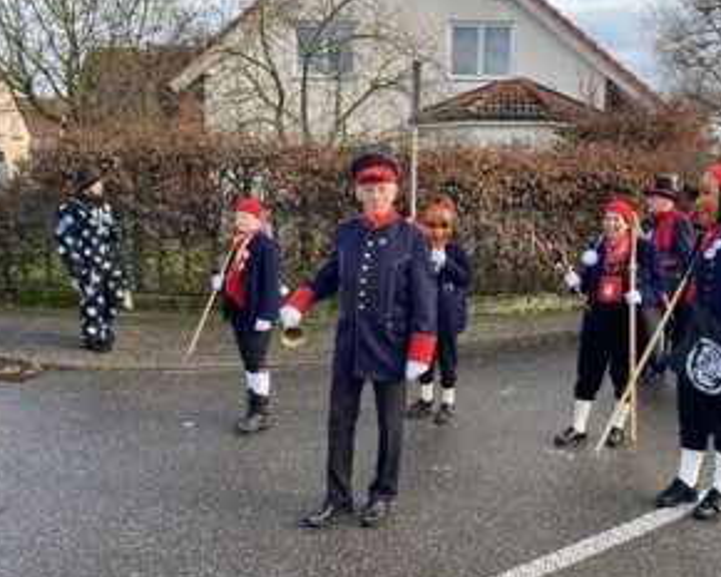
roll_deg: -4.4
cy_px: 306
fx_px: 747
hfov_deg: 51.1
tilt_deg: -8.8
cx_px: 438
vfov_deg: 42.2
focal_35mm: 35
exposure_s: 1/275
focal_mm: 4.25
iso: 32
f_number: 1.8
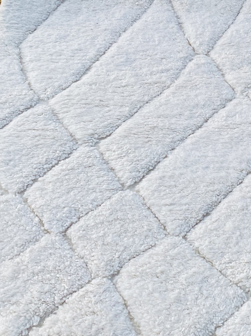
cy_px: 28
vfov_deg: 26.4
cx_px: 289
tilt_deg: -35.3
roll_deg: +0.1
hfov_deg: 19.7
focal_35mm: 71
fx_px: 687
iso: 32
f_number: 1.8
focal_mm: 4.25
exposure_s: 1/1300
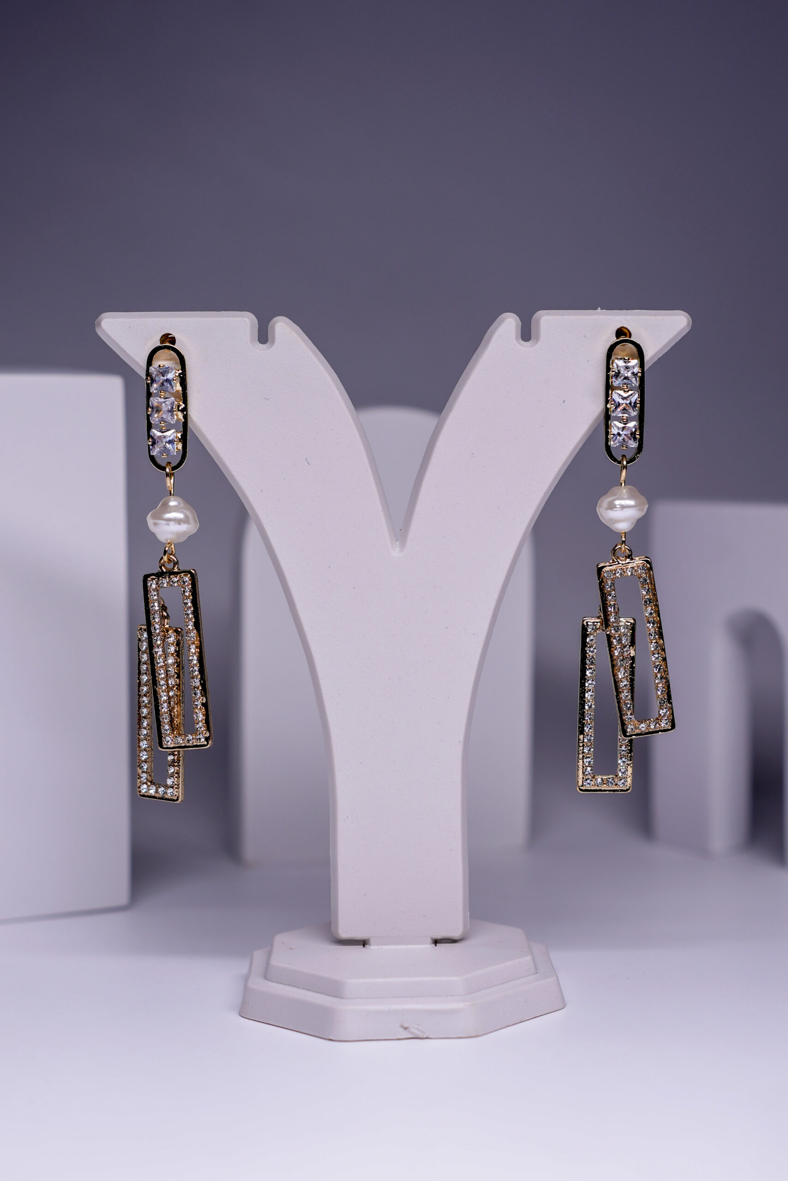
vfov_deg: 38.2
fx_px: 1707
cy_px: 590
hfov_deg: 26.0
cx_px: 394
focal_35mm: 52
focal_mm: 35
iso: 125
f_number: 4
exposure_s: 1/100
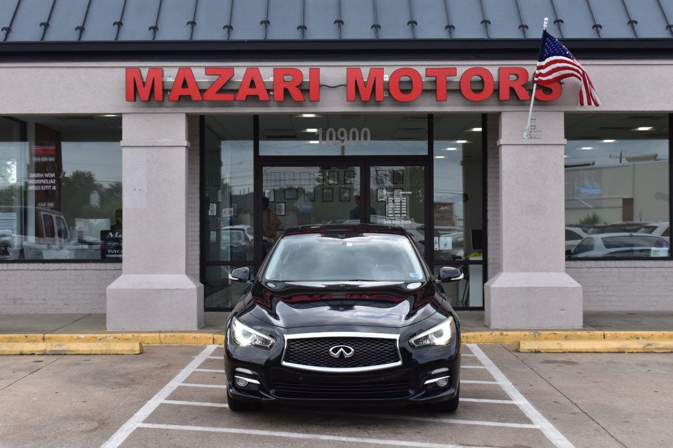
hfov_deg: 36.9
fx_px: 1009
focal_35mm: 54
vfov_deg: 25.0
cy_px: 224
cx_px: 336
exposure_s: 1/250
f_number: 10
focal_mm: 36
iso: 400
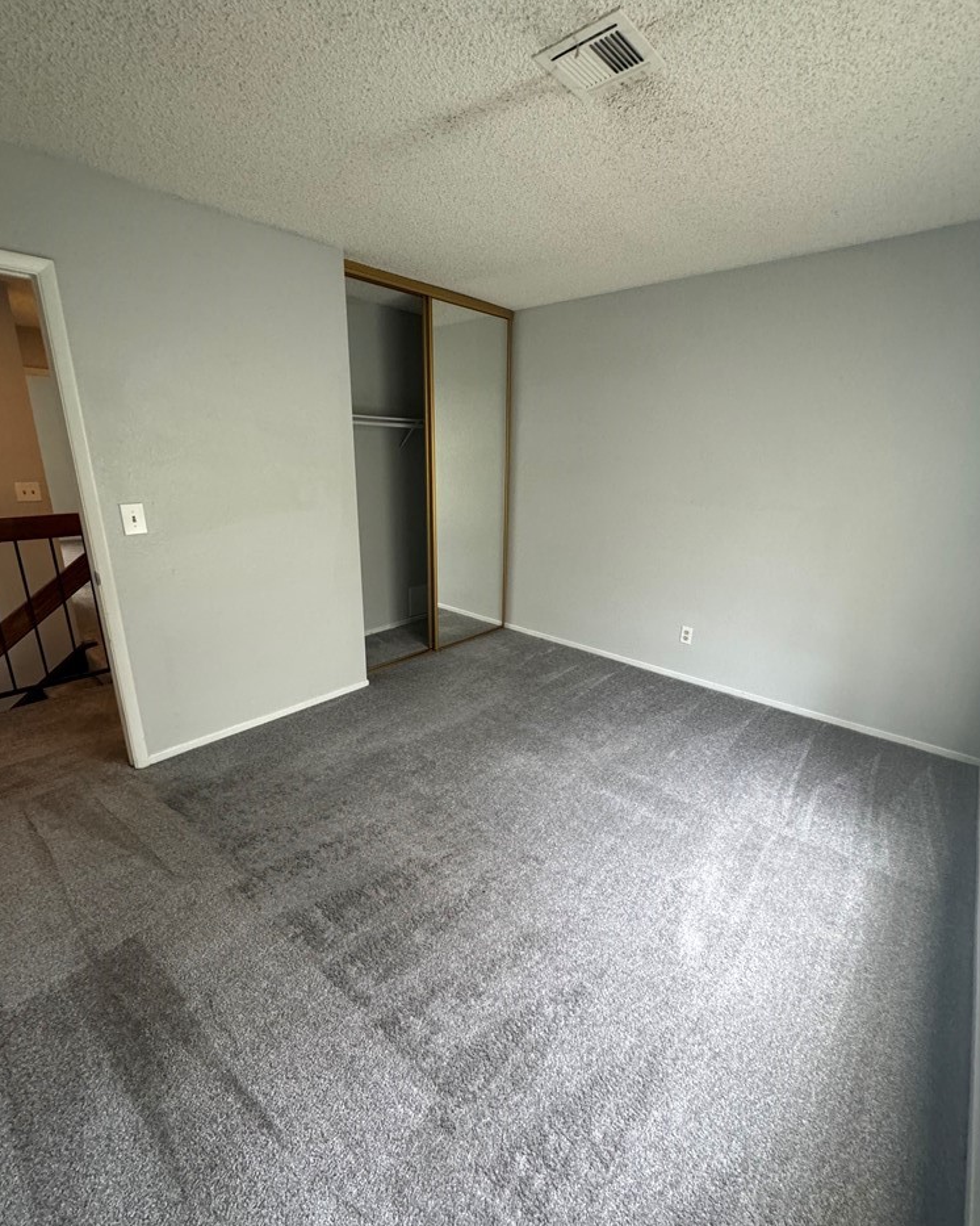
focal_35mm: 15
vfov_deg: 96.8
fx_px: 544
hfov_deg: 84.0
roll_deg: -0.5
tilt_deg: -18.0
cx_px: 495
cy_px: 610
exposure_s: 1/90
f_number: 2.2
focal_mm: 2.22
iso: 320
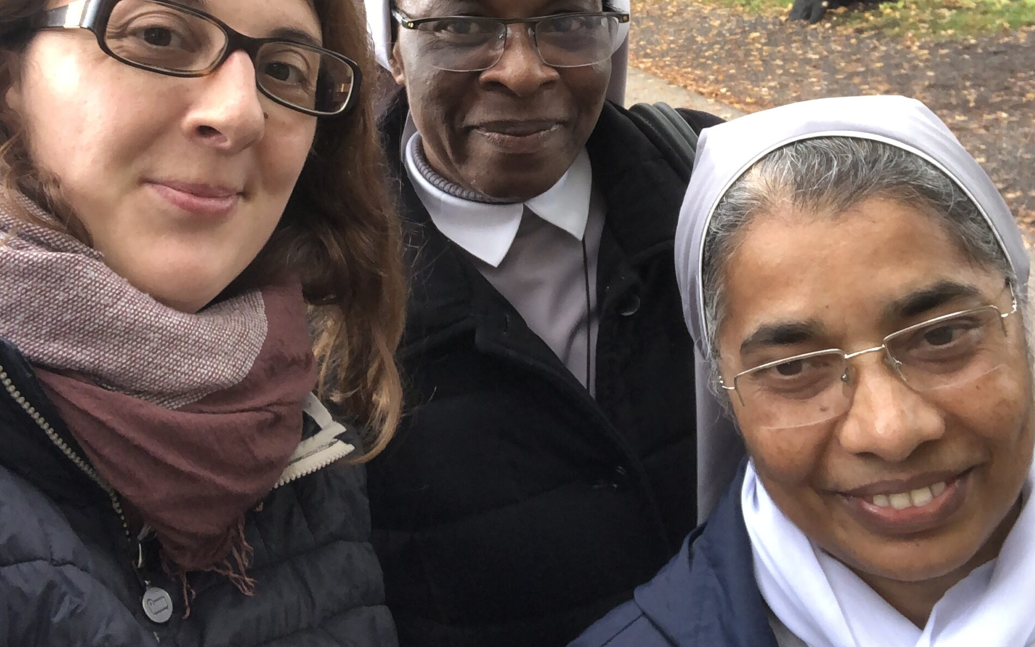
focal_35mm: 46
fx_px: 1297
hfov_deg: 43.5
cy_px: 64
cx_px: 525
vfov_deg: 27.0
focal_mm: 2.87
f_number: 2.2
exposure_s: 1/60
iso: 100
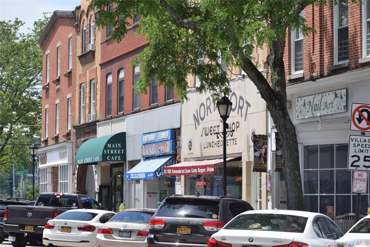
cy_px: 124
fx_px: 1079
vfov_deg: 13.0
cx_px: 185
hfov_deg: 19.5
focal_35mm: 105
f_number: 7.1
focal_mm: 70
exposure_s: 1/800
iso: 200
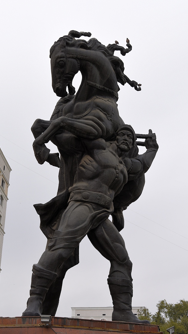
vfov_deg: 42.9
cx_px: 86
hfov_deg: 24.9
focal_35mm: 48
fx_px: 425
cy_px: 169
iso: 200
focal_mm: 45
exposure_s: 1/400
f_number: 8
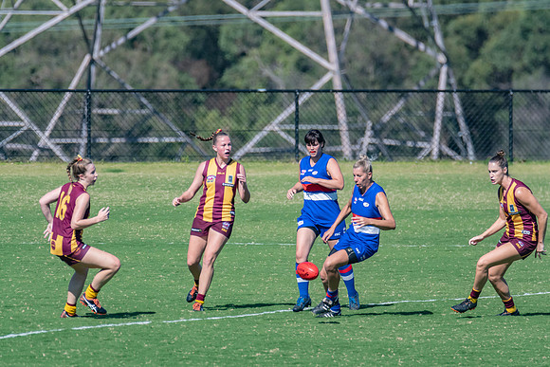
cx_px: 275
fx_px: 13957
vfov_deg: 1.5
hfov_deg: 2.3
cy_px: 184
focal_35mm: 913
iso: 800
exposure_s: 1/2500
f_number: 8
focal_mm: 600
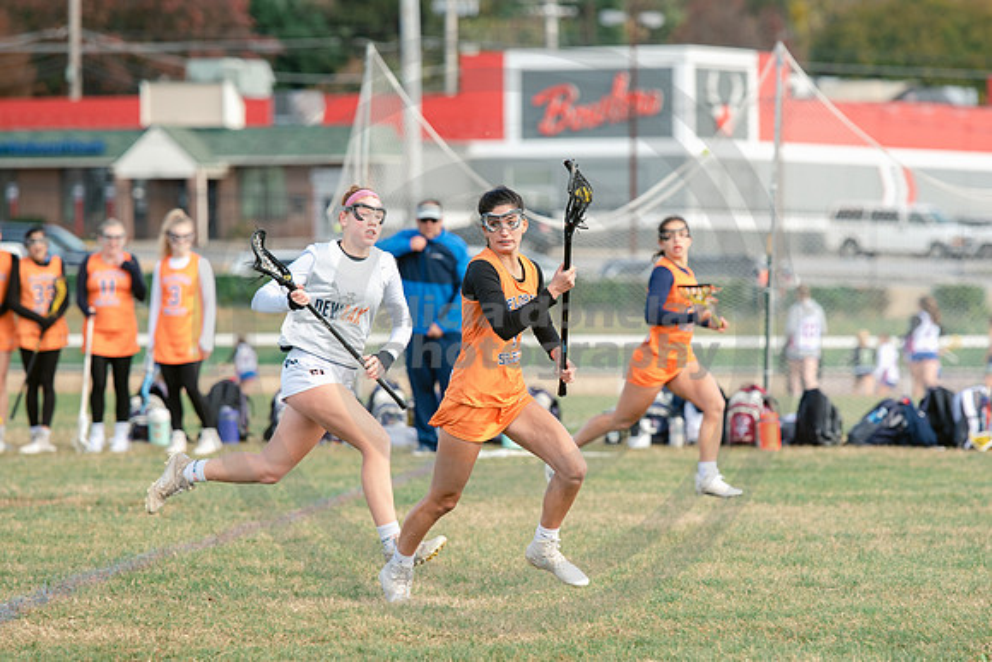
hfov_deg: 6.8
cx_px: 521
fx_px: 8409
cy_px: 348
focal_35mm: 305
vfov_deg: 4.5
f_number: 4
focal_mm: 200
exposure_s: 1/1000
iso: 250
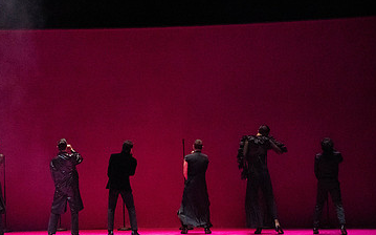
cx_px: 97
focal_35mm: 214
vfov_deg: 6.1
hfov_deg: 9.8
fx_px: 2192
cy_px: 115
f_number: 9
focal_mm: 130
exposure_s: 1/400
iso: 25600
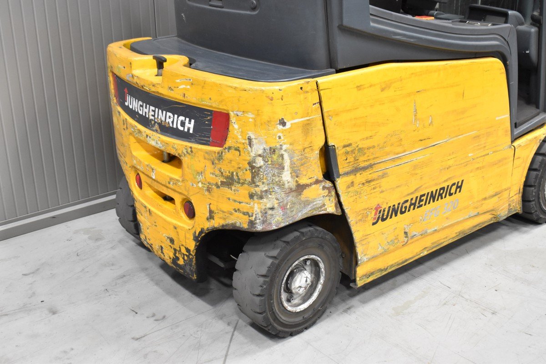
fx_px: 660
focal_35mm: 44
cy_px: 182
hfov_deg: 45.0
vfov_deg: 30.8
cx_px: 273
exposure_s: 1/25
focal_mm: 29
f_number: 5
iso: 1600
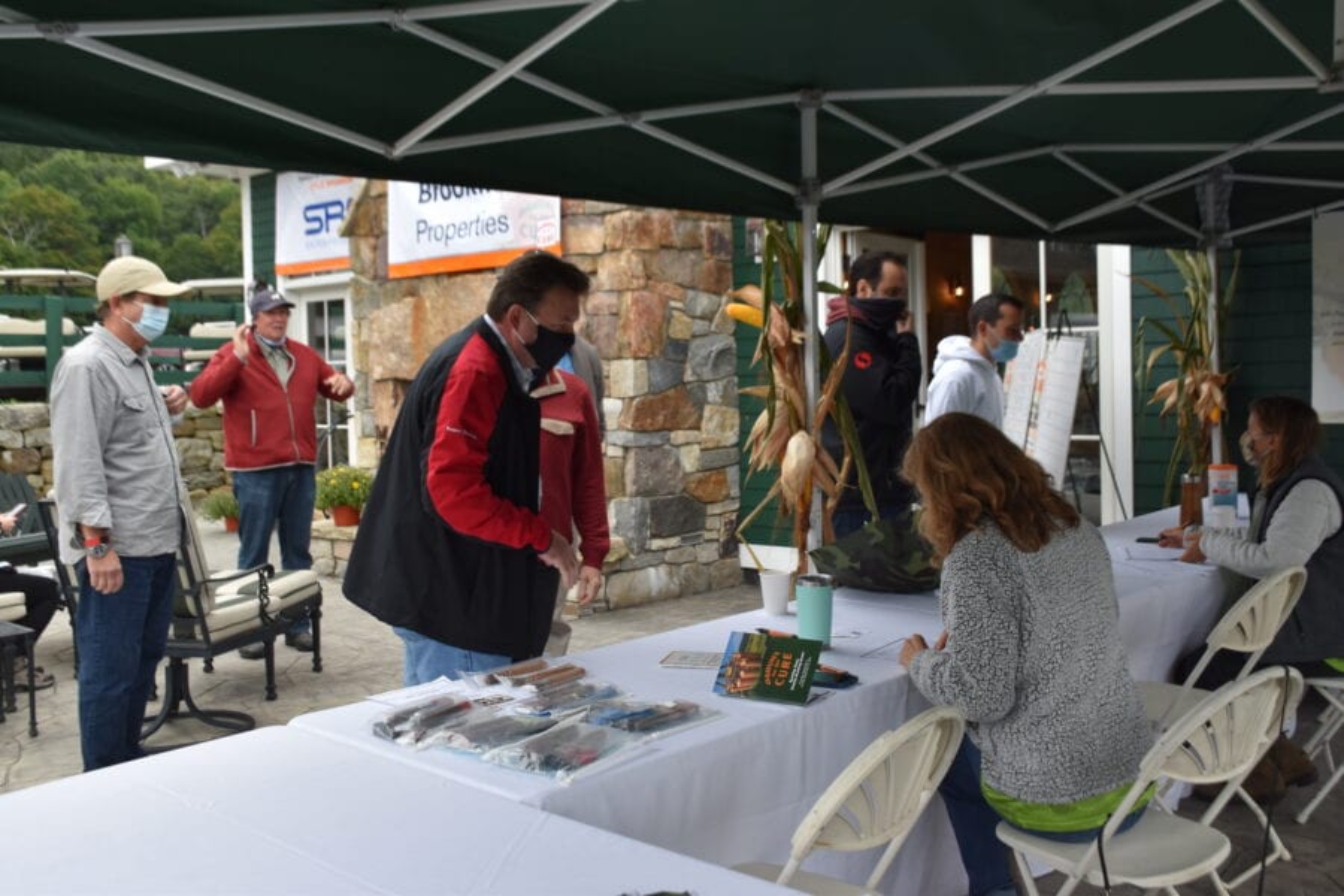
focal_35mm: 36
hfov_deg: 53.1
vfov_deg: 36.9
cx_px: 672
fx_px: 1344
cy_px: 448
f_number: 7.1
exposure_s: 1/200
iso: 400
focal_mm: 24
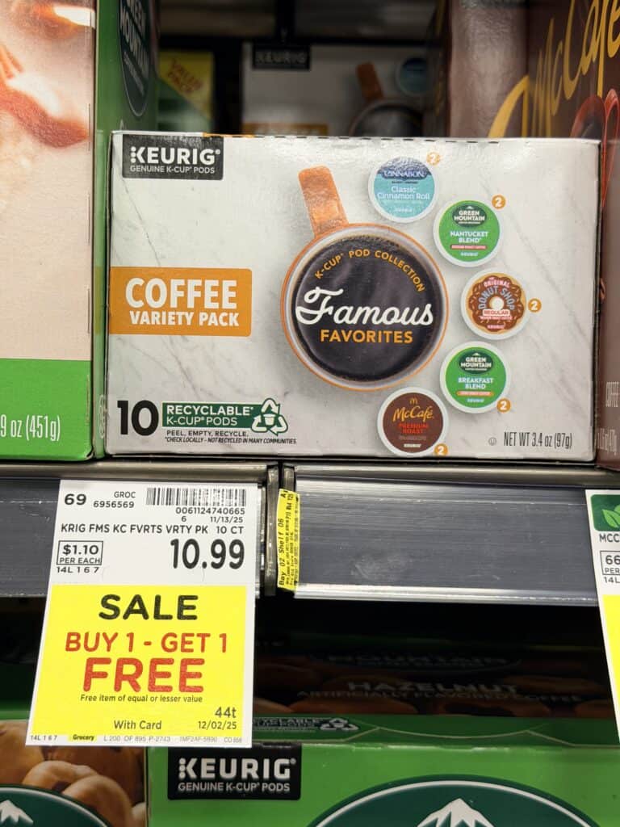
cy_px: 414
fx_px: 1146
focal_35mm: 48
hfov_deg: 30.3
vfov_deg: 39.7
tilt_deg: -3.6
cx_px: 310
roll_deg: -0.8
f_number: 1.78
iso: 64
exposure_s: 1/60
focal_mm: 6.76
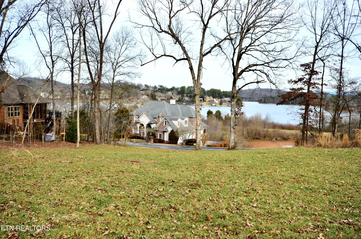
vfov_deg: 36.7
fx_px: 360
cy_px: 120
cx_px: 180
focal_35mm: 36
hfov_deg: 53.2
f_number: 9
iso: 400
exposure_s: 1/320
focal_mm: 24
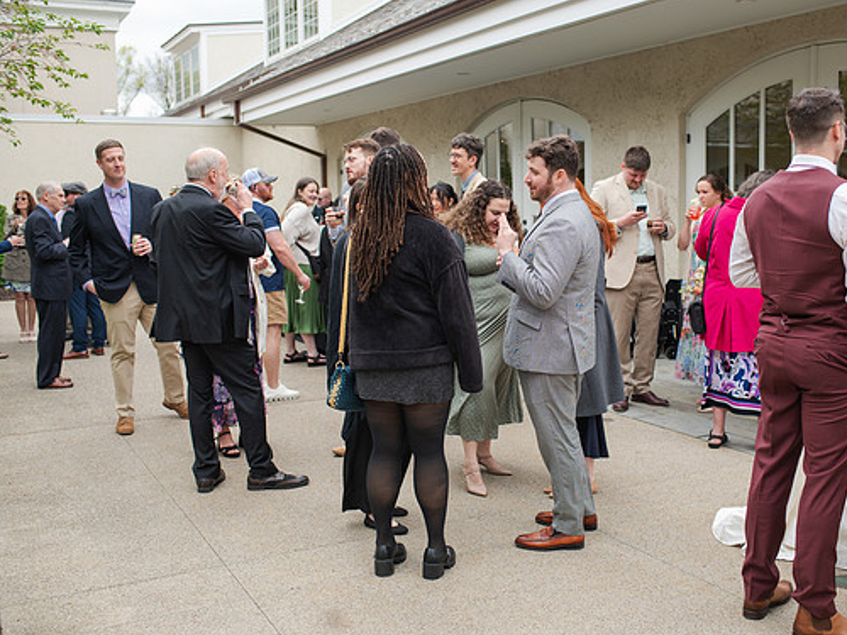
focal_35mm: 39
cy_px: 310
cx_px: 479
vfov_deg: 36.8
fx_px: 954
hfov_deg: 47.7
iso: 180
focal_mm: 35
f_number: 3.2
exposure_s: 1/400
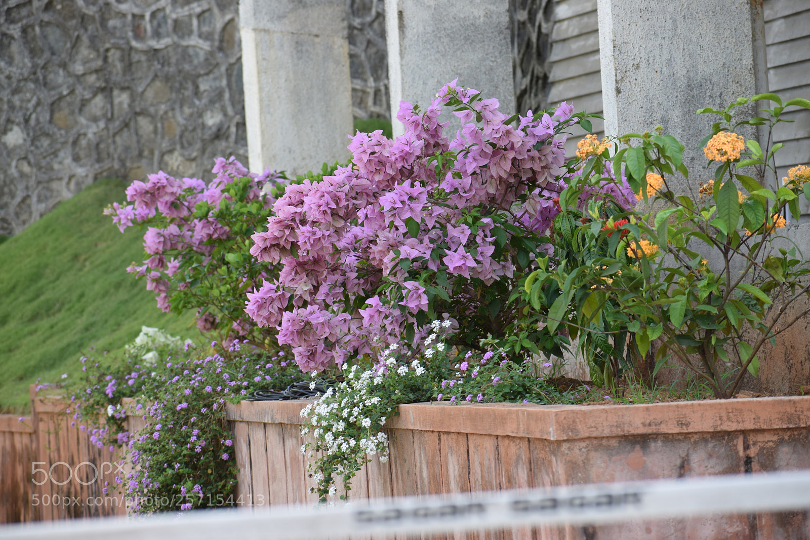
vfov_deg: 6.1
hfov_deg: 9.2
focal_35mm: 225
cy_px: 270
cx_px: 405
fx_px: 5061
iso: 100
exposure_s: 1/80
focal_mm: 150
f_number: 6.3
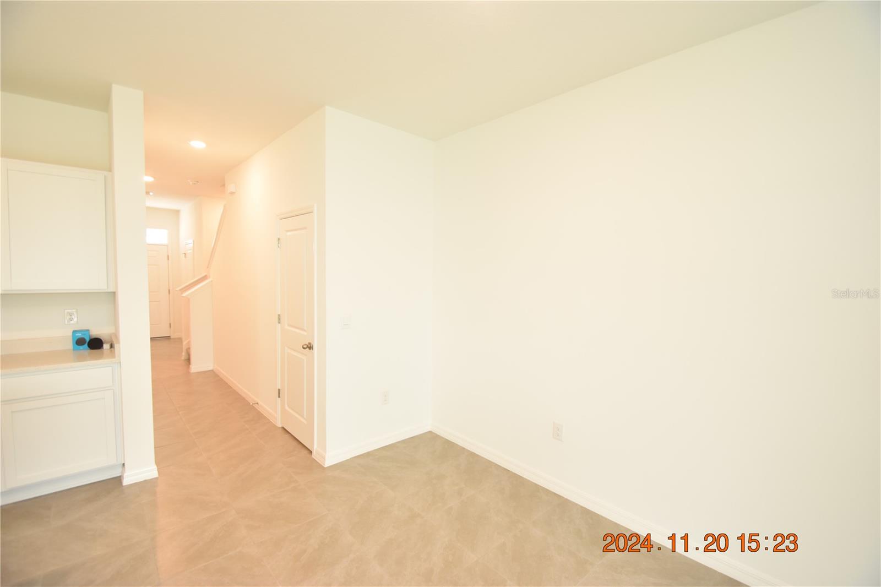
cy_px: 294
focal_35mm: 15
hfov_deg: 100.4
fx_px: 367
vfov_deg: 77.3
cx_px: 440
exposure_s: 1/60
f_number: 4
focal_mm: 10
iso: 800
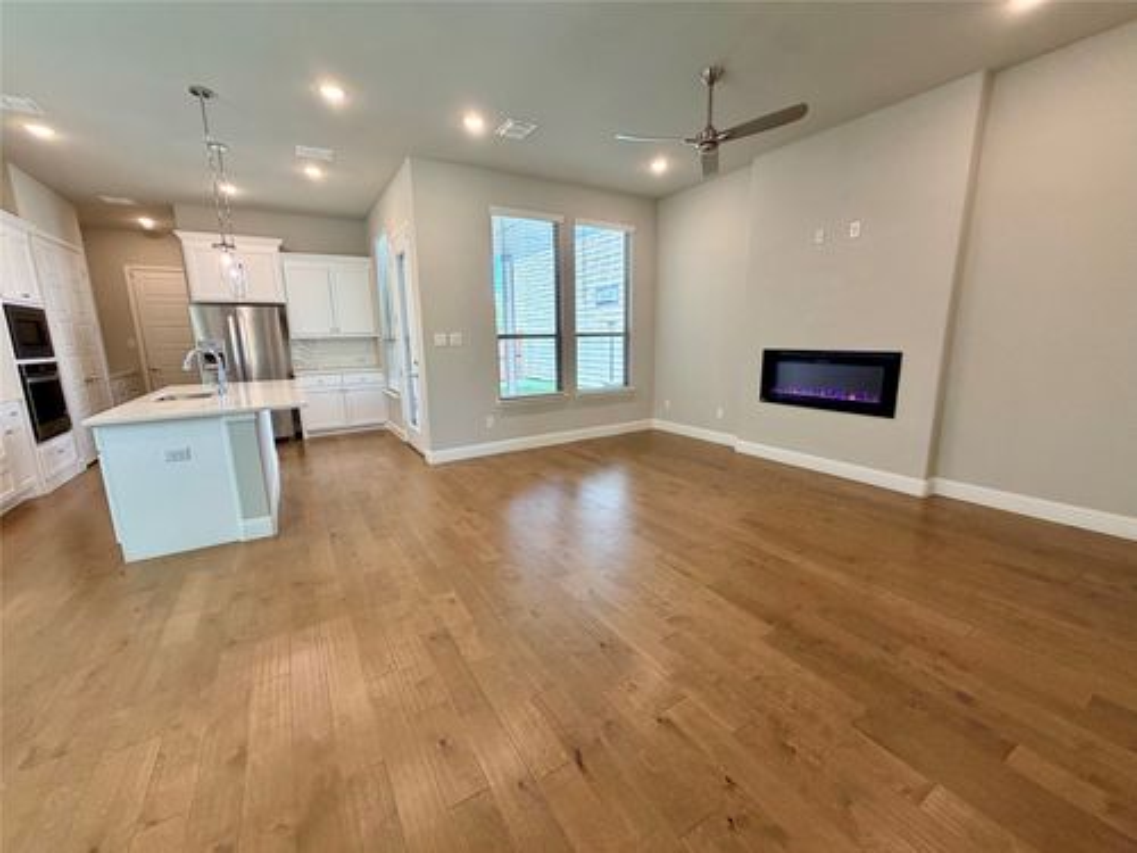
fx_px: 460
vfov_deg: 85.7
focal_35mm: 14
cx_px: 568
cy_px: 426
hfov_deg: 102.1
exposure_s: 1/120
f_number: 2.2
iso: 250
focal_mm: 2.22
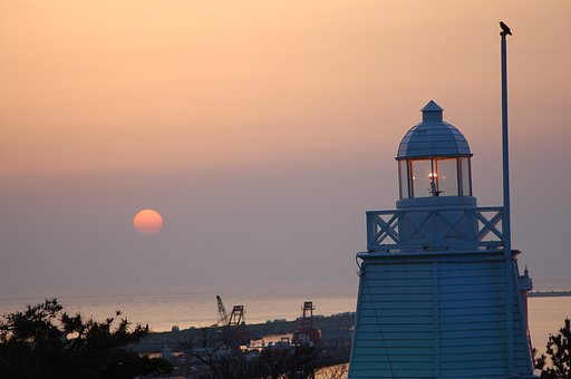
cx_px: 286
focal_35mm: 180
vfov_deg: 7.6
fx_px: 2851
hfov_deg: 11.4
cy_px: 190
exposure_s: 1/320
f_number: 4.5
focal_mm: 120
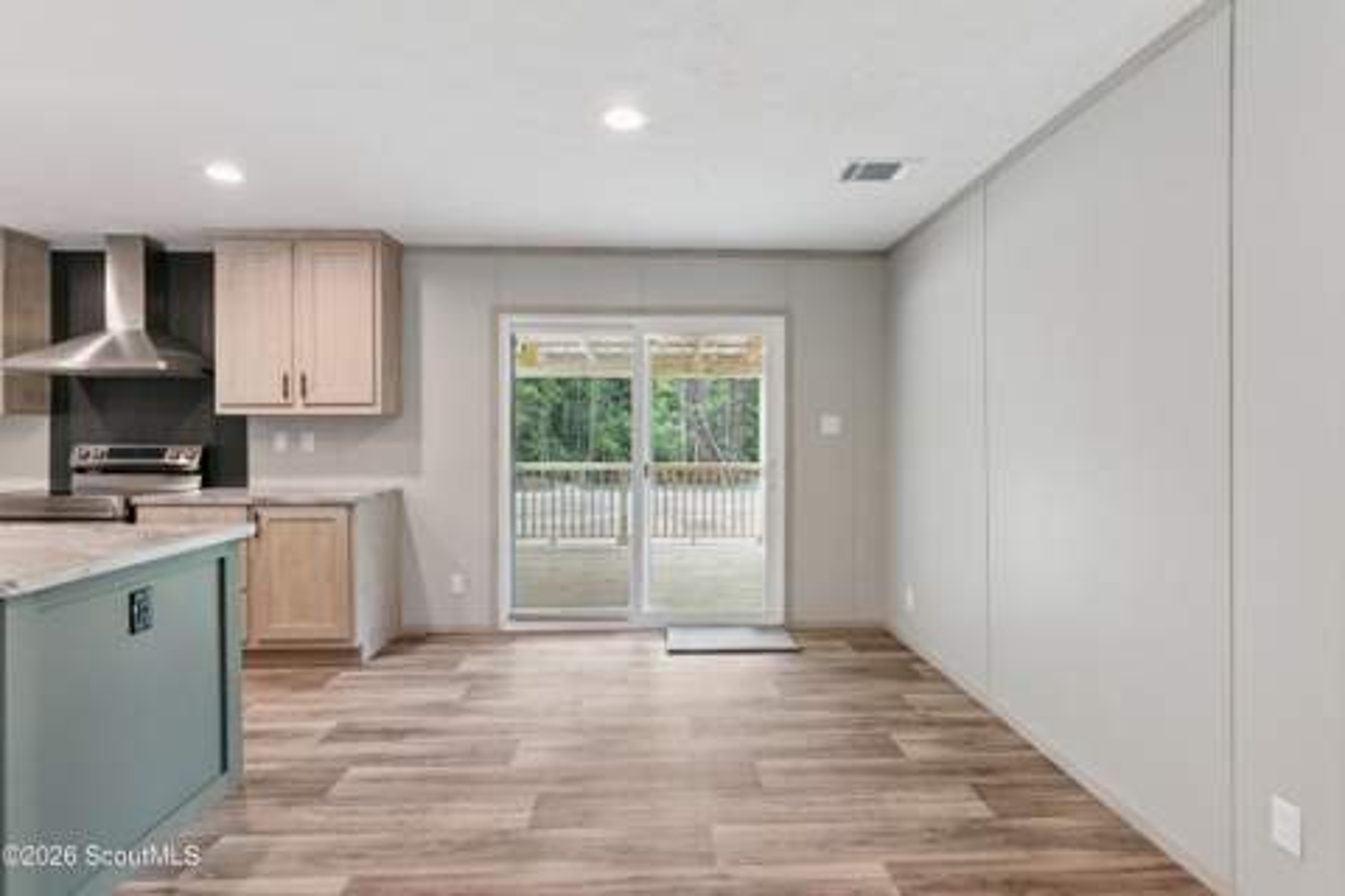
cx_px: 672
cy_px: 448
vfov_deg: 70.4
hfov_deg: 93.3
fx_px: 635
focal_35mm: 17
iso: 250
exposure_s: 1/20
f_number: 8
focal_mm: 17
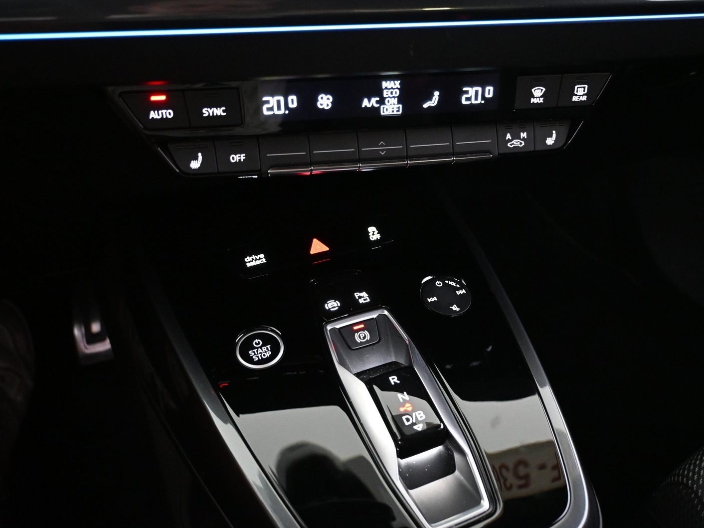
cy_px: 268
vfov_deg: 43.8
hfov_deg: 56.3
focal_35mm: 32
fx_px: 656
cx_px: 392
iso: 4000
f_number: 3.8
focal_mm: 19.5
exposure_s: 1/25
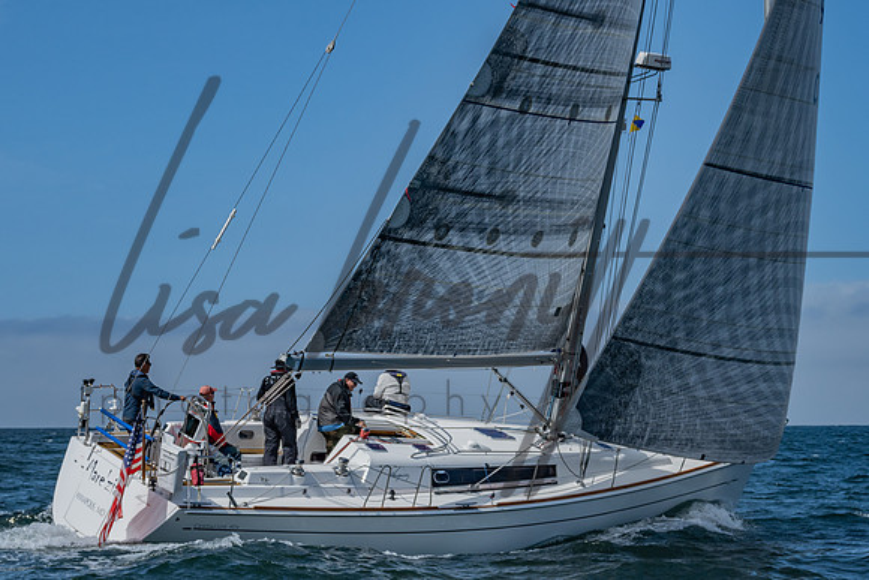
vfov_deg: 16.0
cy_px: 302
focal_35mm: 85
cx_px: 396
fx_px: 2058
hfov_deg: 23.8
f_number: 6.3
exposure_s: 1/3200
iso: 200
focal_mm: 65
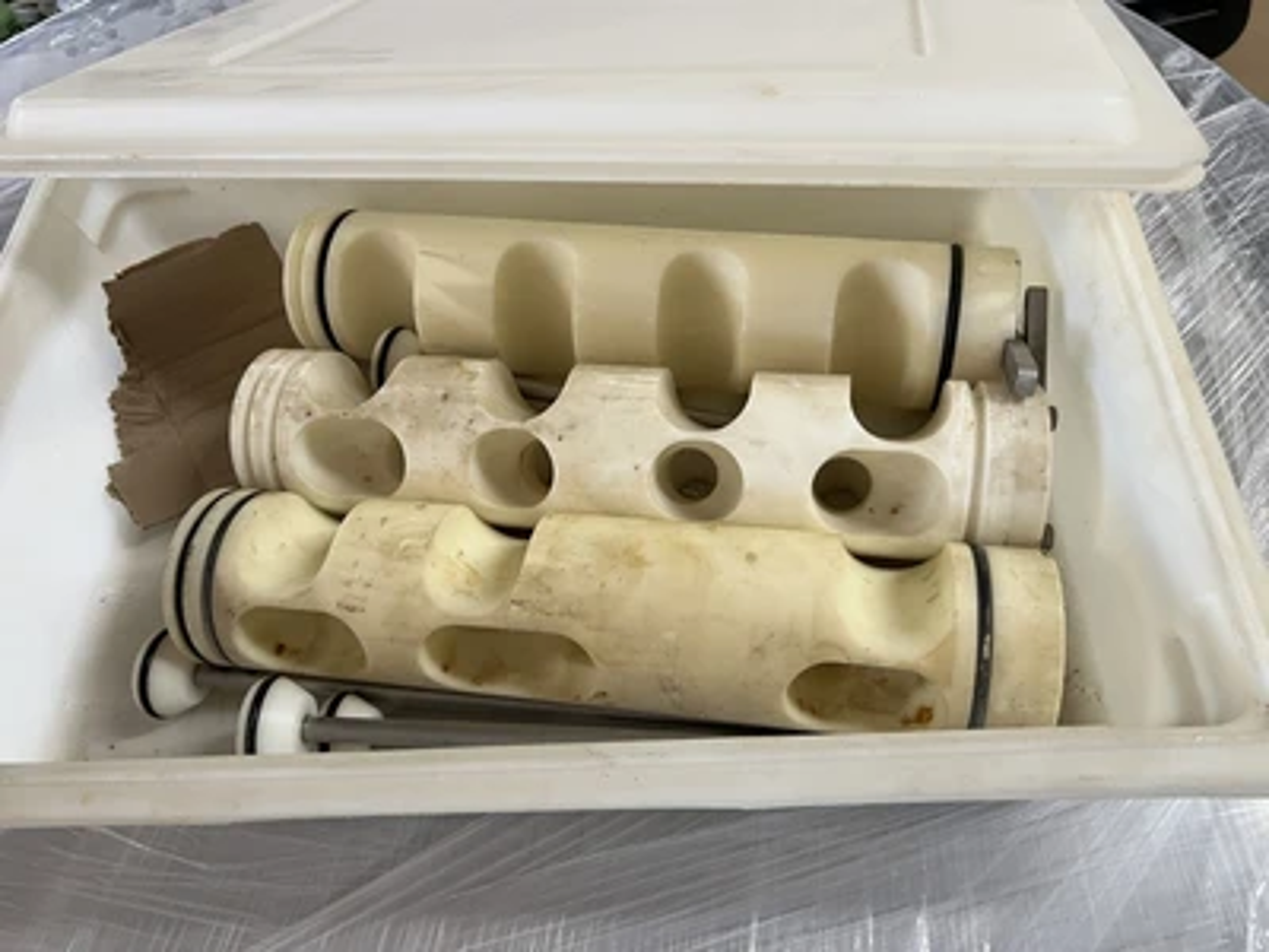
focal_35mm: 26
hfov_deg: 67.3
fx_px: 953
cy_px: 476
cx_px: 634
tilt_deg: -51.7
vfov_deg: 53.1
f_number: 1.5
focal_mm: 5.7
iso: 125
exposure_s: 1/60
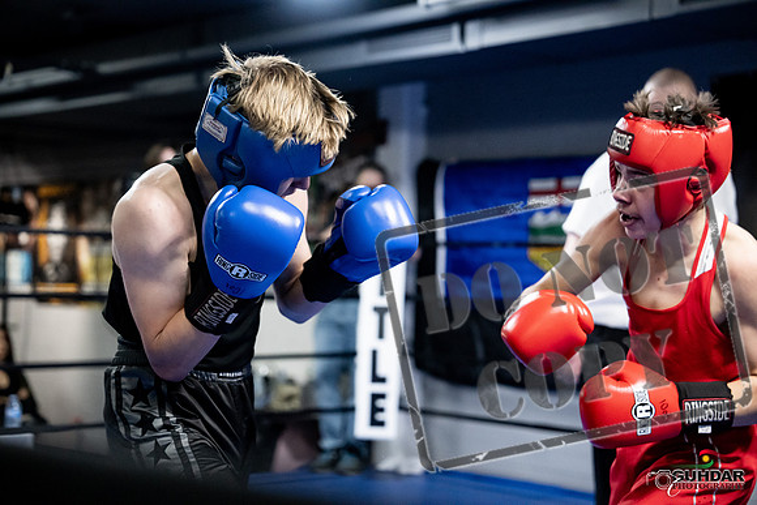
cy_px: 252
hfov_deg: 28.8
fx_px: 1472
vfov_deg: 19.5
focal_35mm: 70
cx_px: 378
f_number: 2.8
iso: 10000
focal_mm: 70
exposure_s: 1/1000
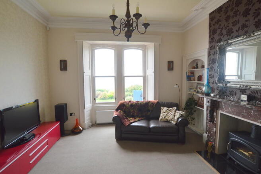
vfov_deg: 71.9
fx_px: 120
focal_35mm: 16
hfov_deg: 95.0
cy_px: 87
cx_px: 130
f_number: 5
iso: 400
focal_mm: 11
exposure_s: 1/100
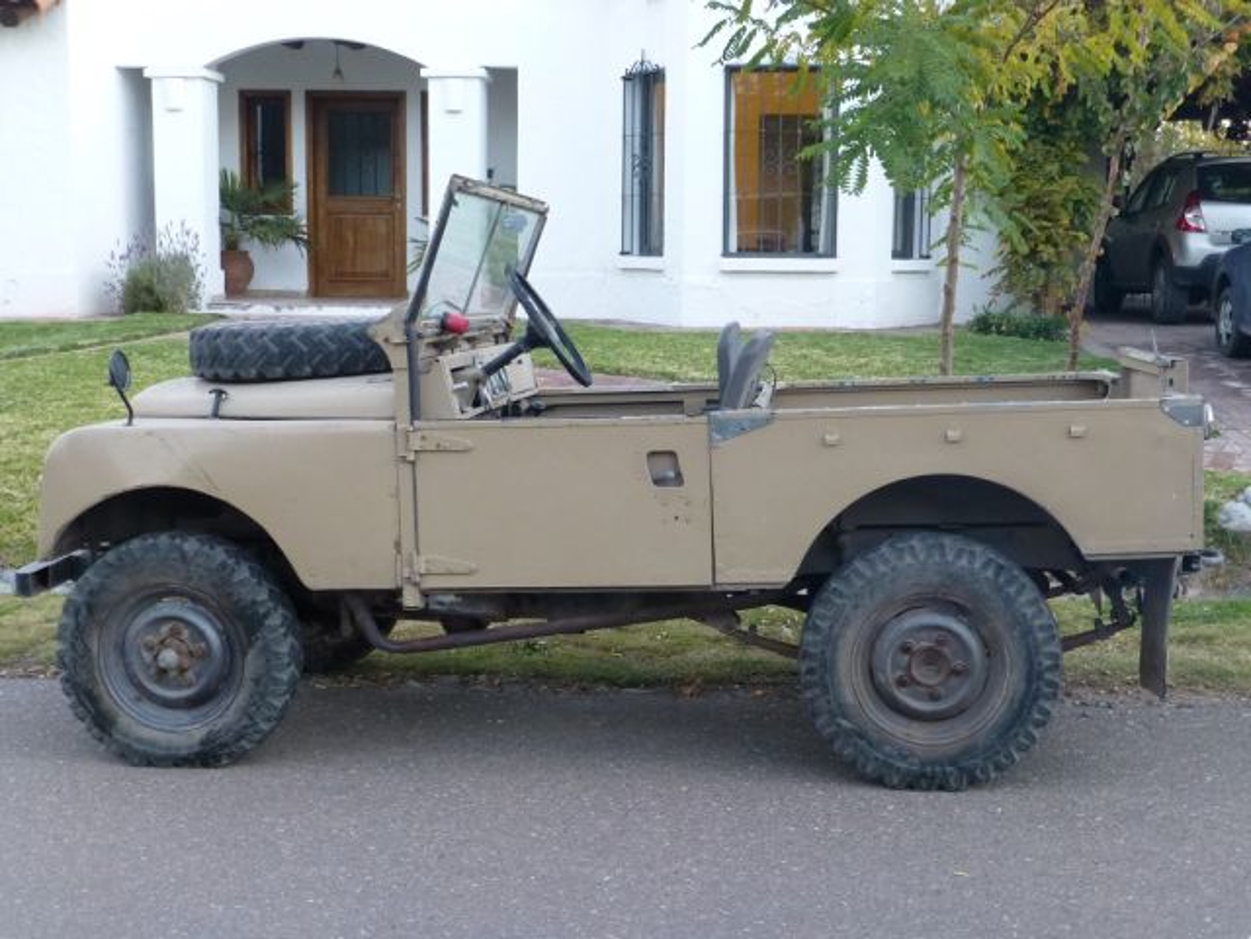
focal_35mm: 44
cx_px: 626
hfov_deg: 42.9
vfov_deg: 32.9
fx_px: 1590
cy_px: 470
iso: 400
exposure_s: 1/25
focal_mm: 7.9
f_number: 4.1
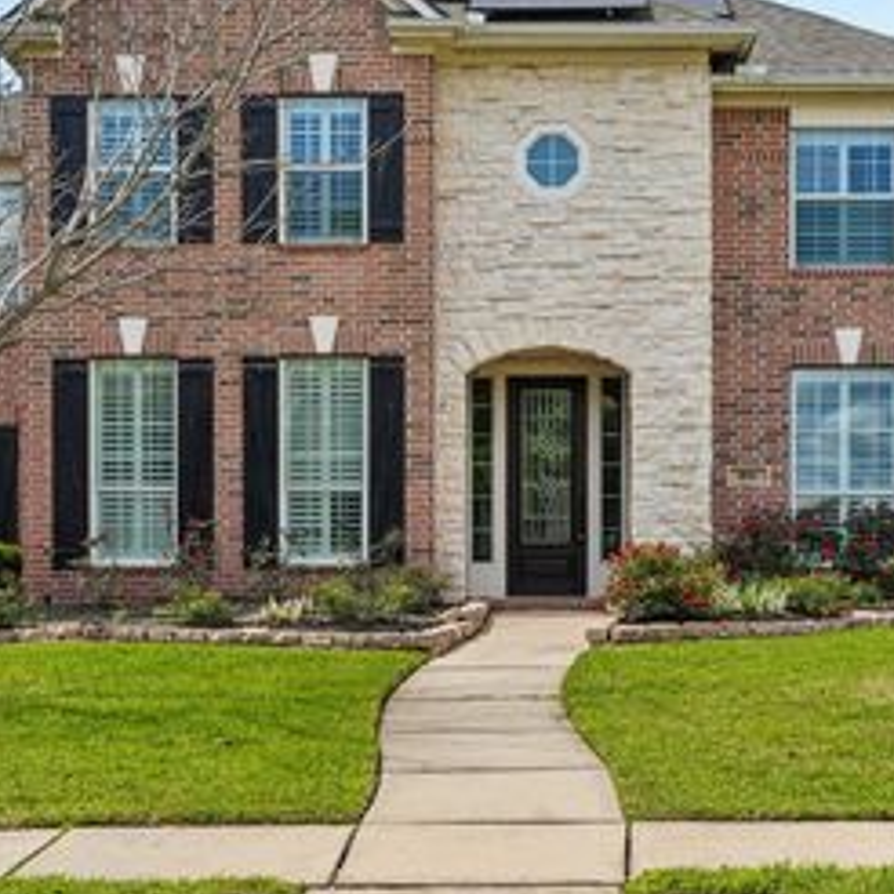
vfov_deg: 29.9
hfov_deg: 30.0
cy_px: 311
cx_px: 487
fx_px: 1665
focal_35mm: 57
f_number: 8
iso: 500
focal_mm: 33
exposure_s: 1/800
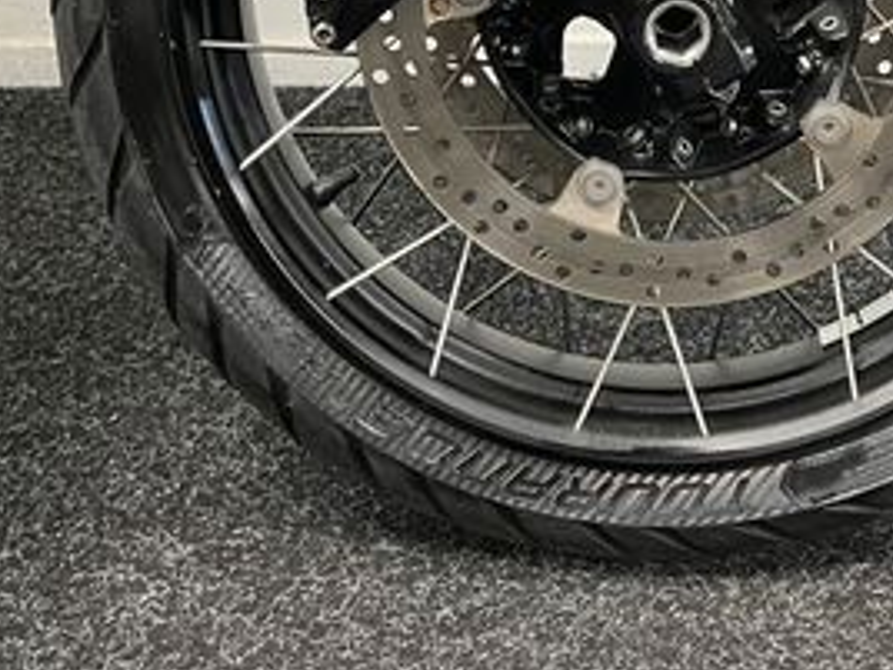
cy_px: -73
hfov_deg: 30.8
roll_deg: -0.1
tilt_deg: -15.4
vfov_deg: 22.3
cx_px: 640
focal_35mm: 62
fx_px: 1599
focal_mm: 5.1
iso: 250
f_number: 1.6
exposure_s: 1/50
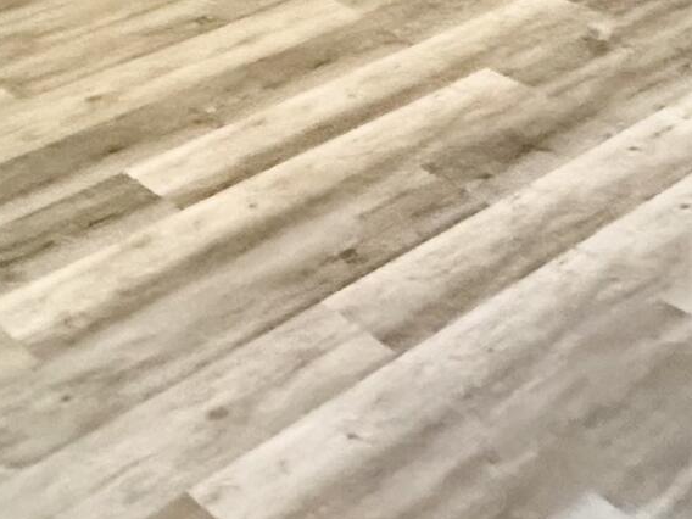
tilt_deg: -11.7
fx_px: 1479
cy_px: -307
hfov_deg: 26.3
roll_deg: +0.0
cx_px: 319
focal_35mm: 74
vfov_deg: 17.5
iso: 1000
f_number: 2.2
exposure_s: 1/60
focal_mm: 2.22
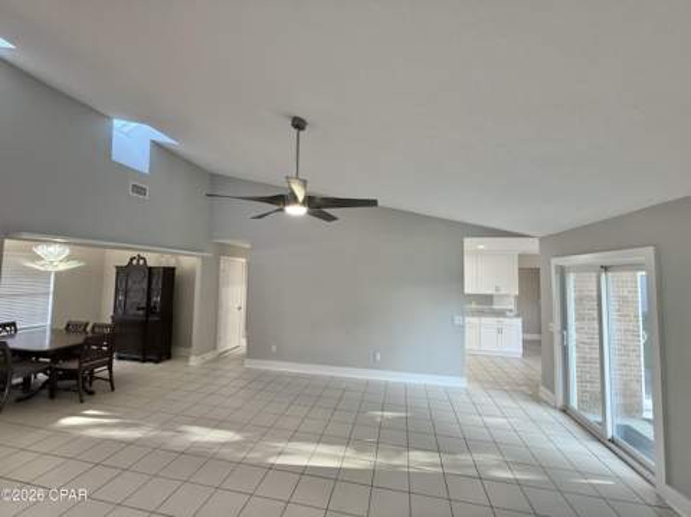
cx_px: 346
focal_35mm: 14
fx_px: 279
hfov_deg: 102.1
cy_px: 258
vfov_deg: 85.6
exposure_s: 1/120
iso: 400
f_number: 2.2
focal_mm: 2.22
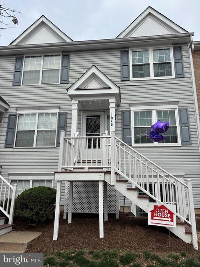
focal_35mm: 26
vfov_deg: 67.3
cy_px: 134
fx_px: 200
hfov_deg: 53.0
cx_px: 100
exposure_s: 1/3650
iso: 50
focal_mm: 5.96
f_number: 1.6
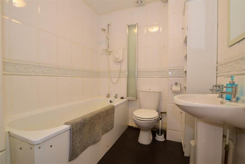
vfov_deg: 72.0
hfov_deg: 95.0
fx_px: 112
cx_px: 122
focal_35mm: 16
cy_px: 82
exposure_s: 1/5
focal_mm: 11
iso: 400
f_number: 7.1
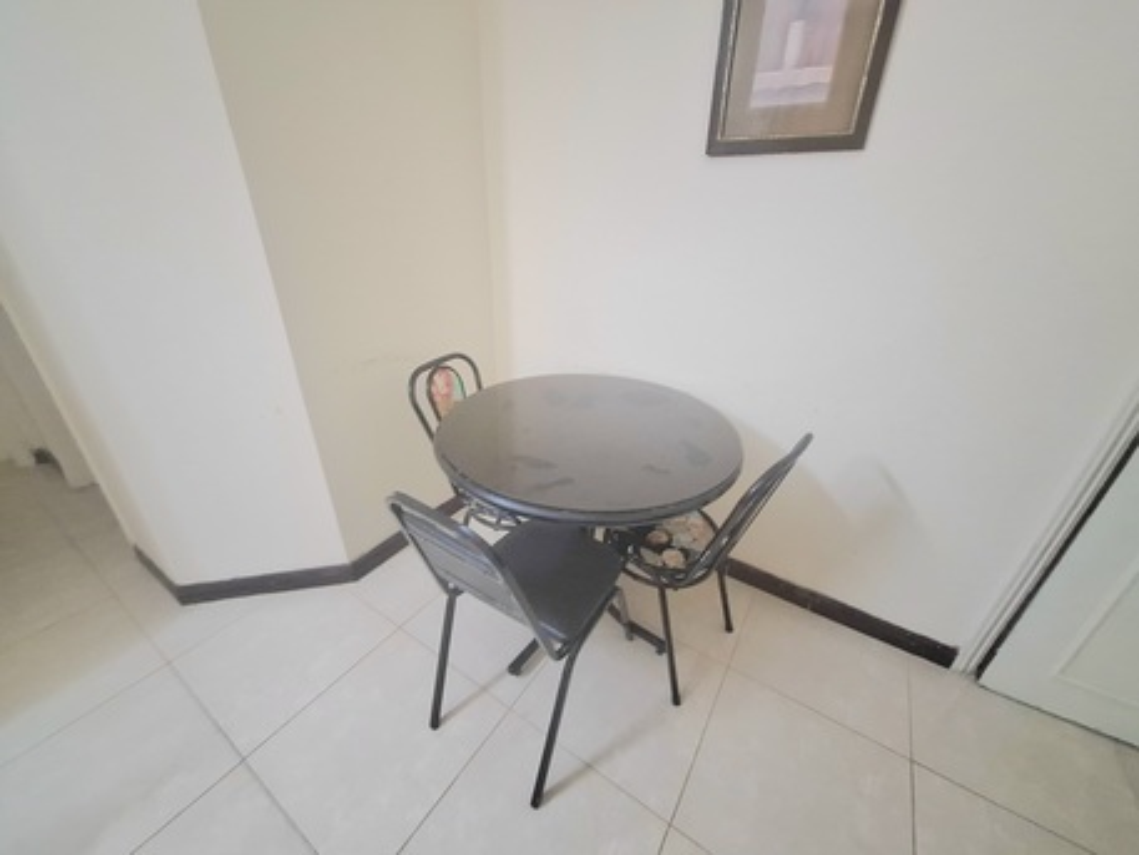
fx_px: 428
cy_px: 428
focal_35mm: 13
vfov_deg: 89.9
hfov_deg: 106.2
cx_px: 570
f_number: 2.2
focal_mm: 1.74
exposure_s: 1/20
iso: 500
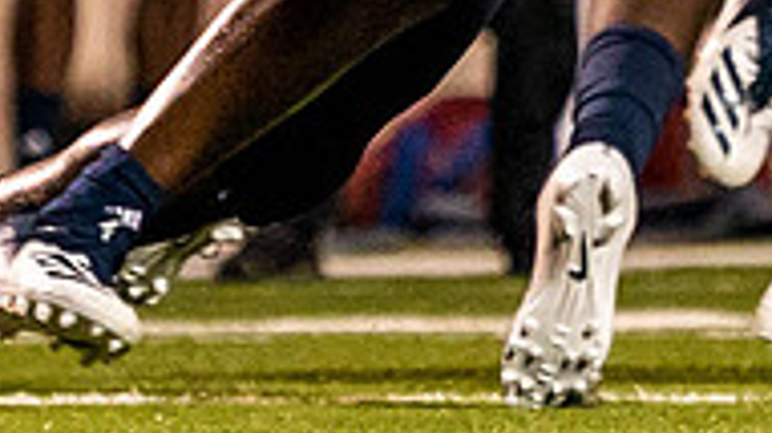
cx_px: 439
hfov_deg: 1.1
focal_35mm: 1995
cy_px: -360
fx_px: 40798
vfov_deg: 0.6
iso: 6400
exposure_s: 1/750
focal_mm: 321
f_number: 5.6
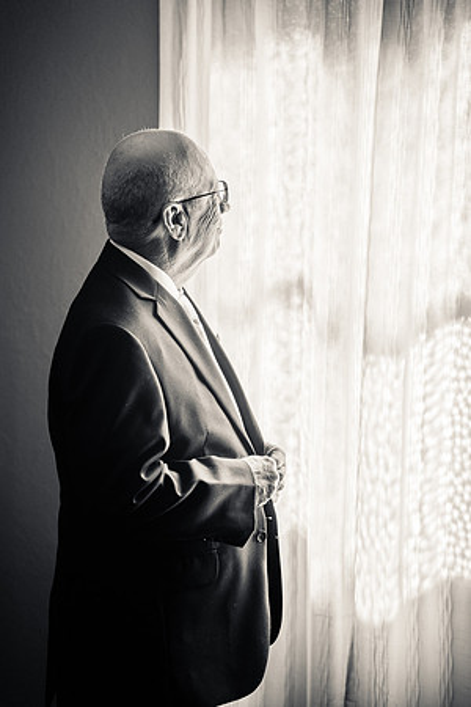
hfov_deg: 18.2
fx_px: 1472
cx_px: 236
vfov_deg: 27.0
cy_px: 354
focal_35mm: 75
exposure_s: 1/1600
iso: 400
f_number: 2.8
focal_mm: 75
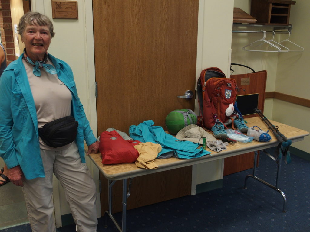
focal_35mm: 35
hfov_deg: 52.6
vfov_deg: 40.7
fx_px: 313
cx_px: 155
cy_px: 116
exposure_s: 1/30
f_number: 2.8
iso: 320
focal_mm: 7.4
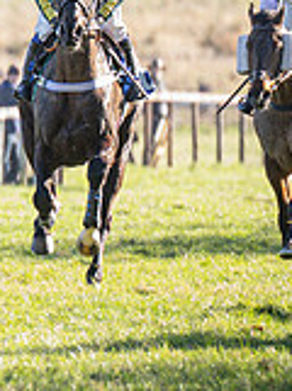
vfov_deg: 1.6
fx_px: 14206
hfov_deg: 1.2
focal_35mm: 1258
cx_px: -432
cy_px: 231
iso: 800
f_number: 2.8
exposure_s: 1/1250
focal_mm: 200
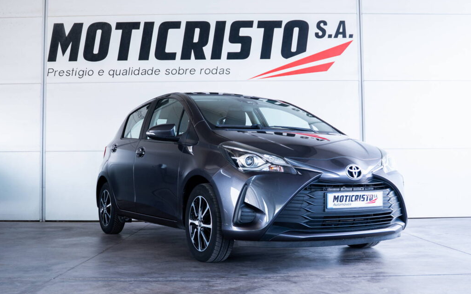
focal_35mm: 43
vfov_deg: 29.9
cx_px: 235
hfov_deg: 46.2
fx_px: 552
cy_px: 150
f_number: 2.8
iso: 320
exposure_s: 1/250
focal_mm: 28.3
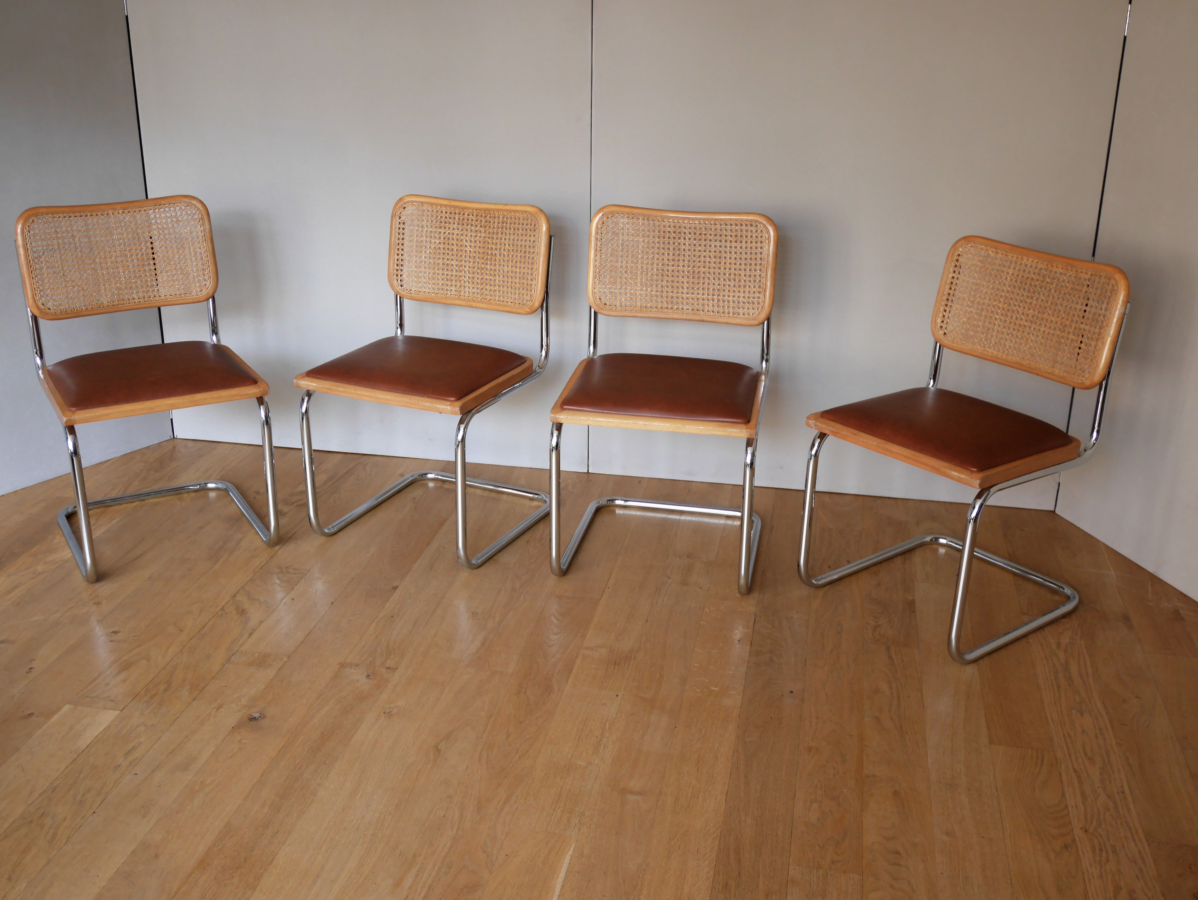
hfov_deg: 49.0
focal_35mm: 38
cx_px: 599
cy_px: 450
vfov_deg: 37.7
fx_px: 1316
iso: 500
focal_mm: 19
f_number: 4.3
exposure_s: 1/60
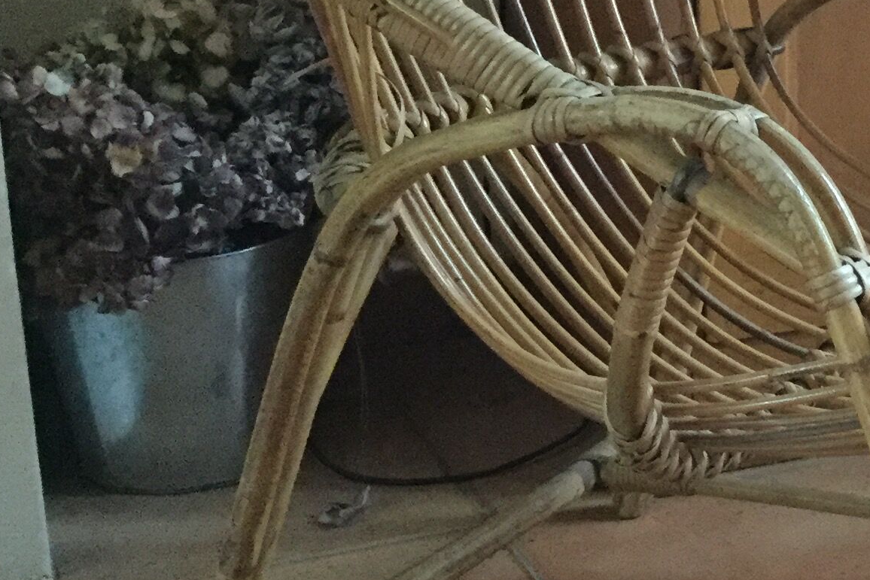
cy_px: 205
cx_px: 1210
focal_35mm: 91
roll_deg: -3.1
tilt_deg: -16.5
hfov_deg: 20.0
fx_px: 2199
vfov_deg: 15.0
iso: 400
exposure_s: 1/17
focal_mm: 3.3
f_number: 2.4
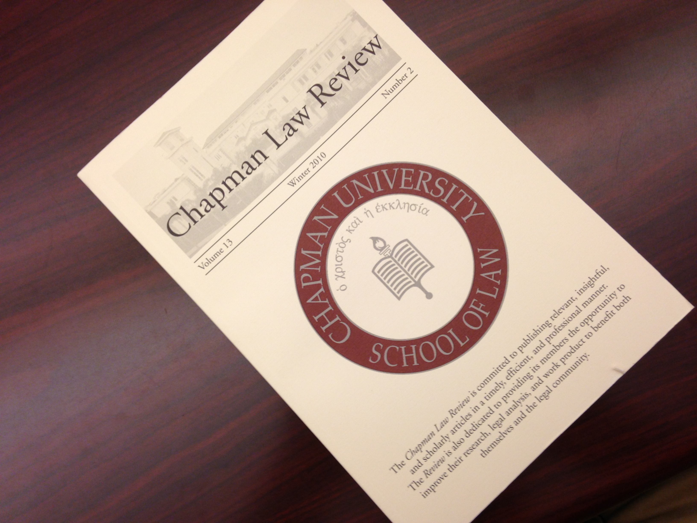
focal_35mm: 33
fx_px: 664
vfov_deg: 42.9
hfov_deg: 55.4
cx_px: 348
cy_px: 262
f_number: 2.4
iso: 50
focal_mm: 4.13
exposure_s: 1/30
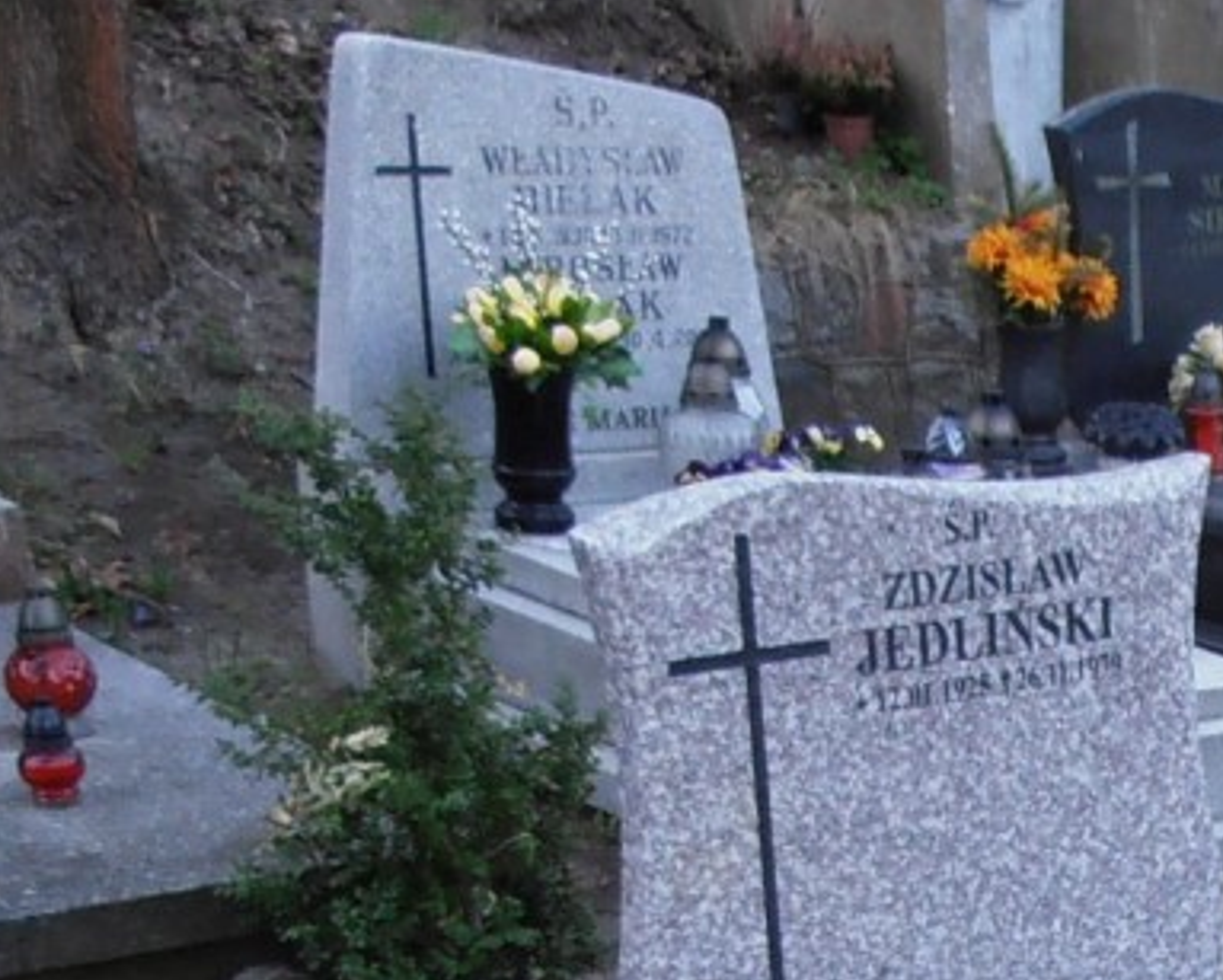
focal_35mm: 88
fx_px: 3188
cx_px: 1568
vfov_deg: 16.3
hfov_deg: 20.0
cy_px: 1360
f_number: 3
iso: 80
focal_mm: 4.2
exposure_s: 1/60
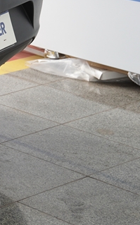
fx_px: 1021
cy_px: -13
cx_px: -191
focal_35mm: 167
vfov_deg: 12.4
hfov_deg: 7.4
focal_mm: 34
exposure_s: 1/100
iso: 200
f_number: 3.5
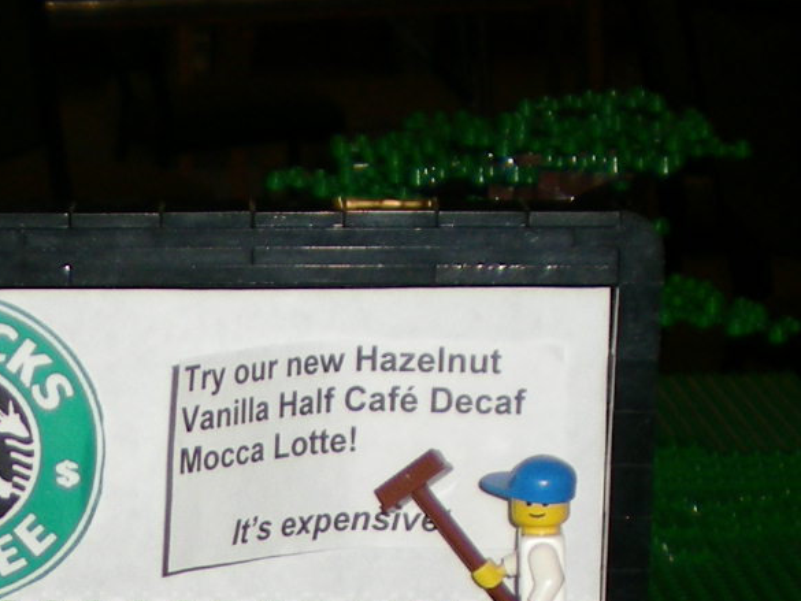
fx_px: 3078
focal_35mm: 133
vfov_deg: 10.9
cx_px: 100
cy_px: 786
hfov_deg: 14.7
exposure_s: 1/60
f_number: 3.1
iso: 50
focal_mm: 6.3
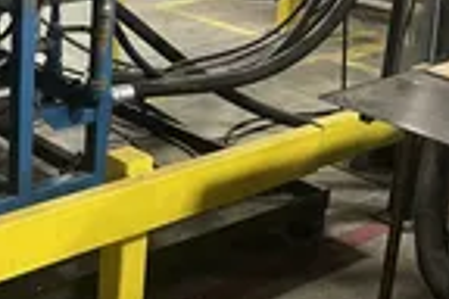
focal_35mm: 75
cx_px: 19
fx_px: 935
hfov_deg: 25.8
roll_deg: -3.5
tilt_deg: -18.9
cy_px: 65
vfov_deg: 18.0
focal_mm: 5.7
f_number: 1.5
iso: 400
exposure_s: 1/60
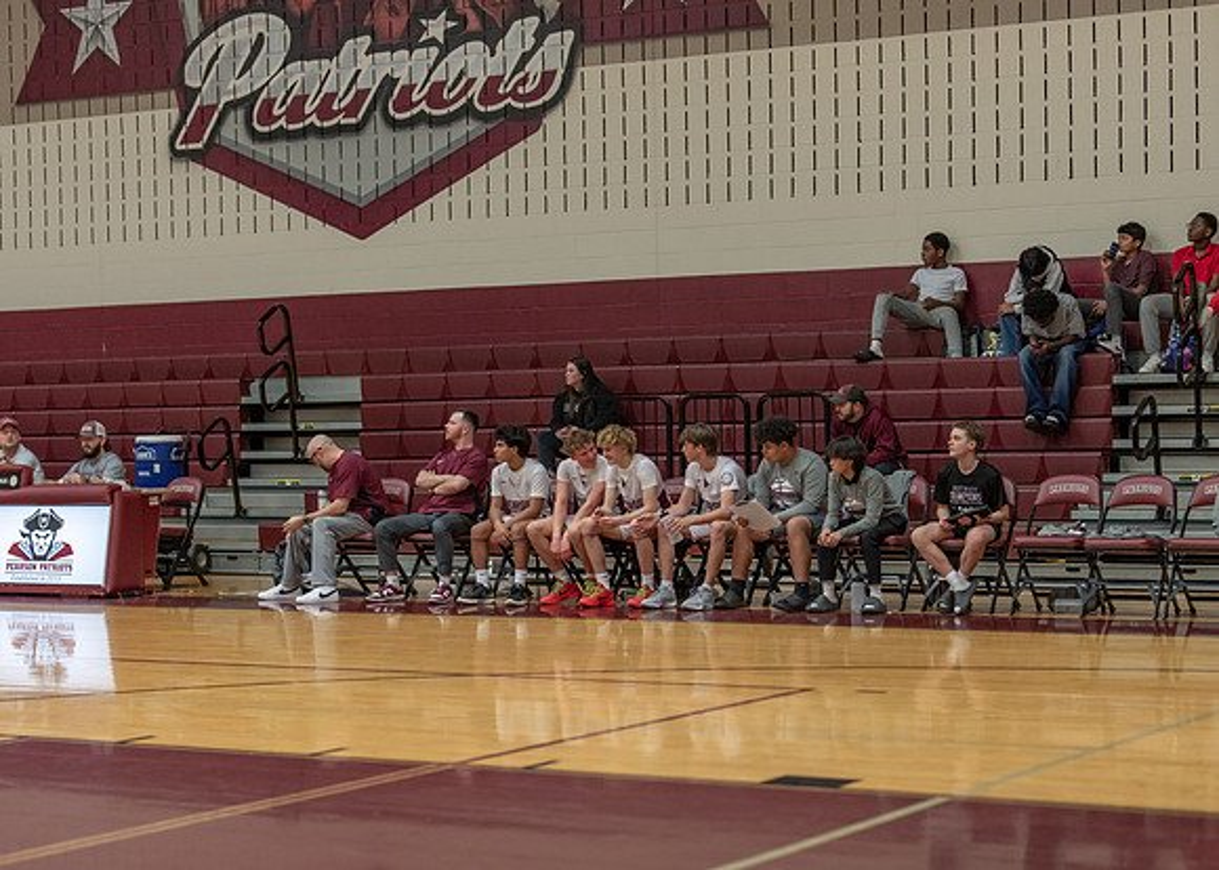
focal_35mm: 77
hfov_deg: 25.8
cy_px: 522
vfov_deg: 18.6
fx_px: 2661
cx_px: 683
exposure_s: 1/1000
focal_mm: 50
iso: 640
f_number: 1.2
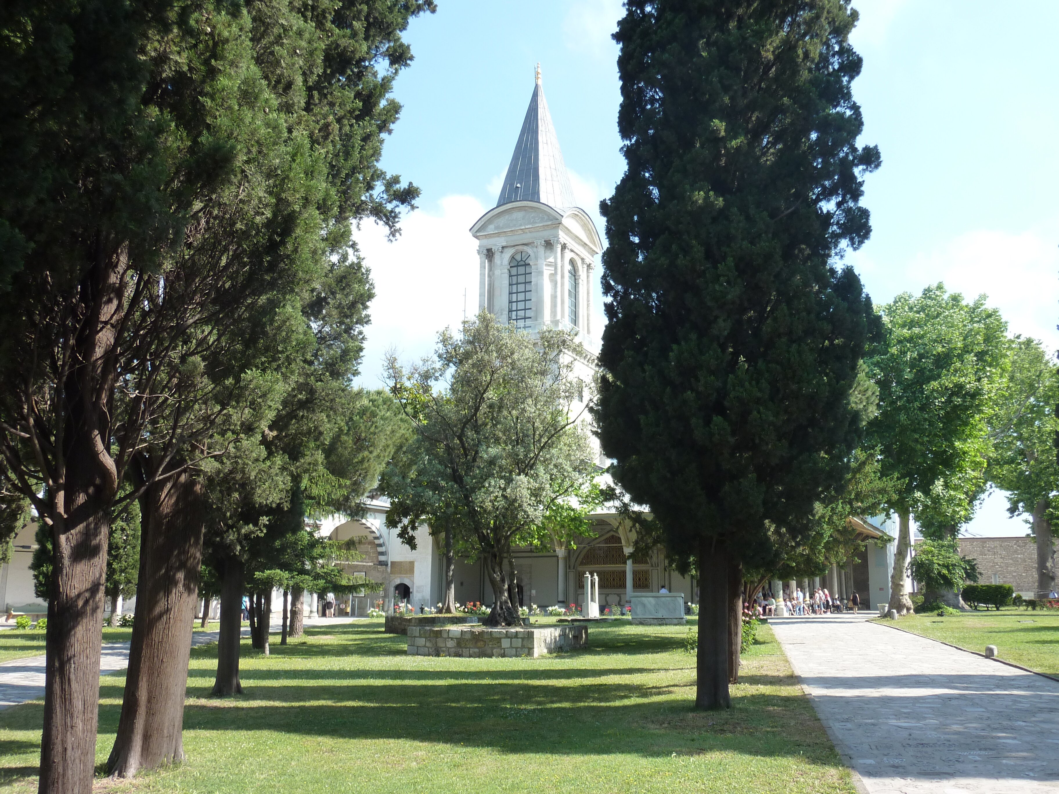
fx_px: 979
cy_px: 397
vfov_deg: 44.2
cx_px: 530
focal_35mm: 32
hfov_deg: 56.8
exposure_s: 1/320
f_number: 4
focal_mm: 5.3
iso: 125
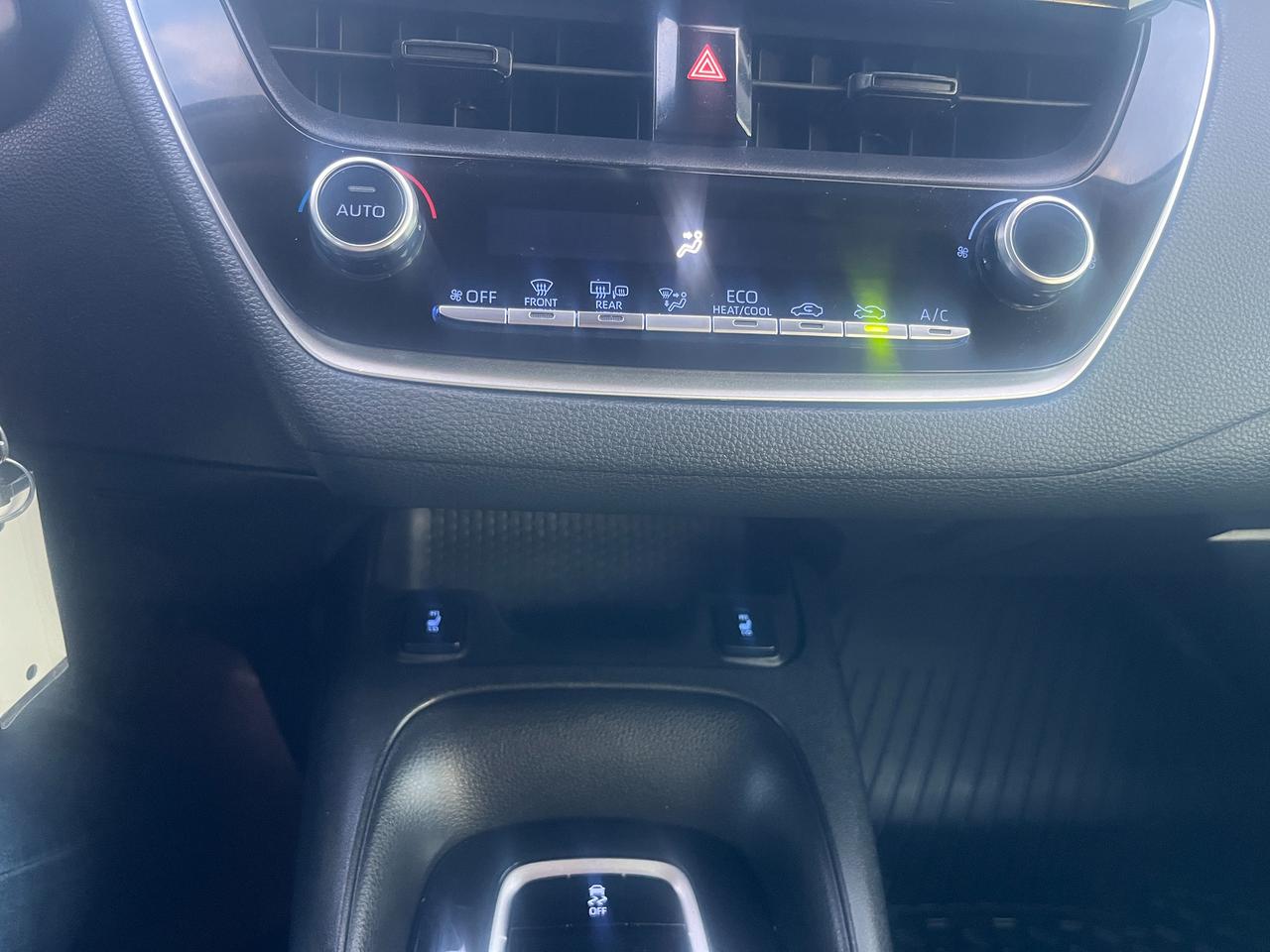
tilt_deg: -31.0
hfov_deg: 67.3
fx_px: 954
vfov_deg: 53.1
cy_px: 476
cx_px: 635
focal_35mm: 26
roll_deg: -6.9
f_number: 1.6
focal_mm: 5.1
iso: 500
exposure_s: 1/36
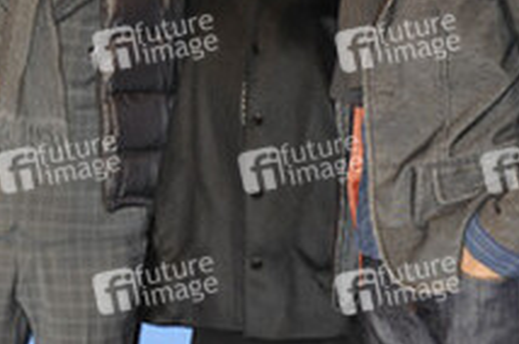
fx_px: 2577
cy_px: -17
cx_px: 91
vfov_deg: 7.6
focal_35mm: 179
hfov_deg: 11.5
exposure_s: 1/160
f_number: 5.6
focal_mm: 85
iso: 640
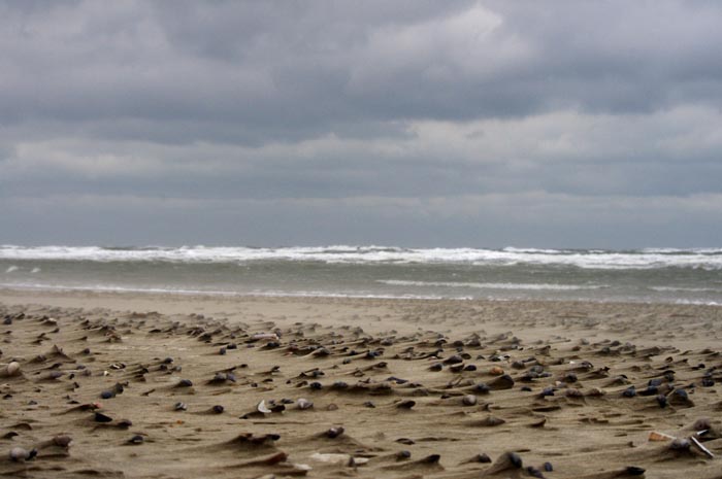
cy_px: 240
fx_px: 1502
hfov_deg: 27.0
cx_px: 361
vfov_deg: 18.1
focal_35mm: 75
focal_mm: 50
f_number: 11
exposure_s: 1/125
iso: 400
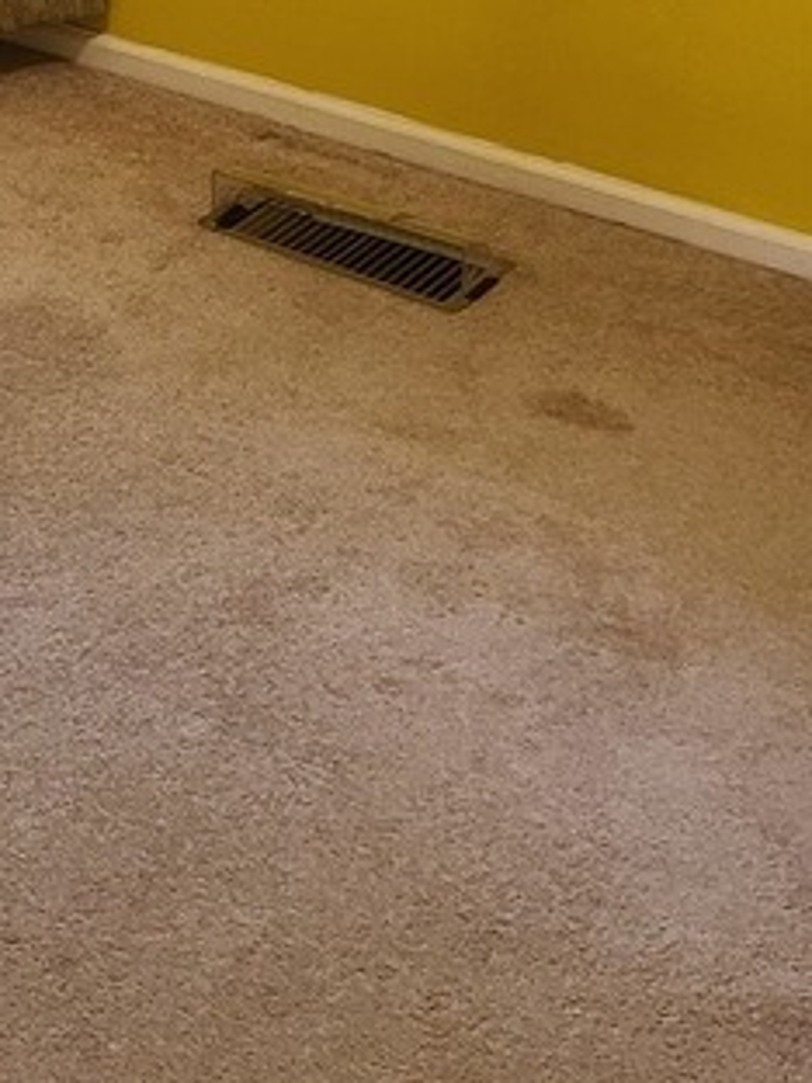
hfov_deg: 14.8
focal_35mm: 90
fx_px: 2815
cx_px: -552
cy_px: -385
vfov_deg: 19.7
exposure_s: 1/60
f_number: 1.8
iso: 160
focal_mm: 5.4
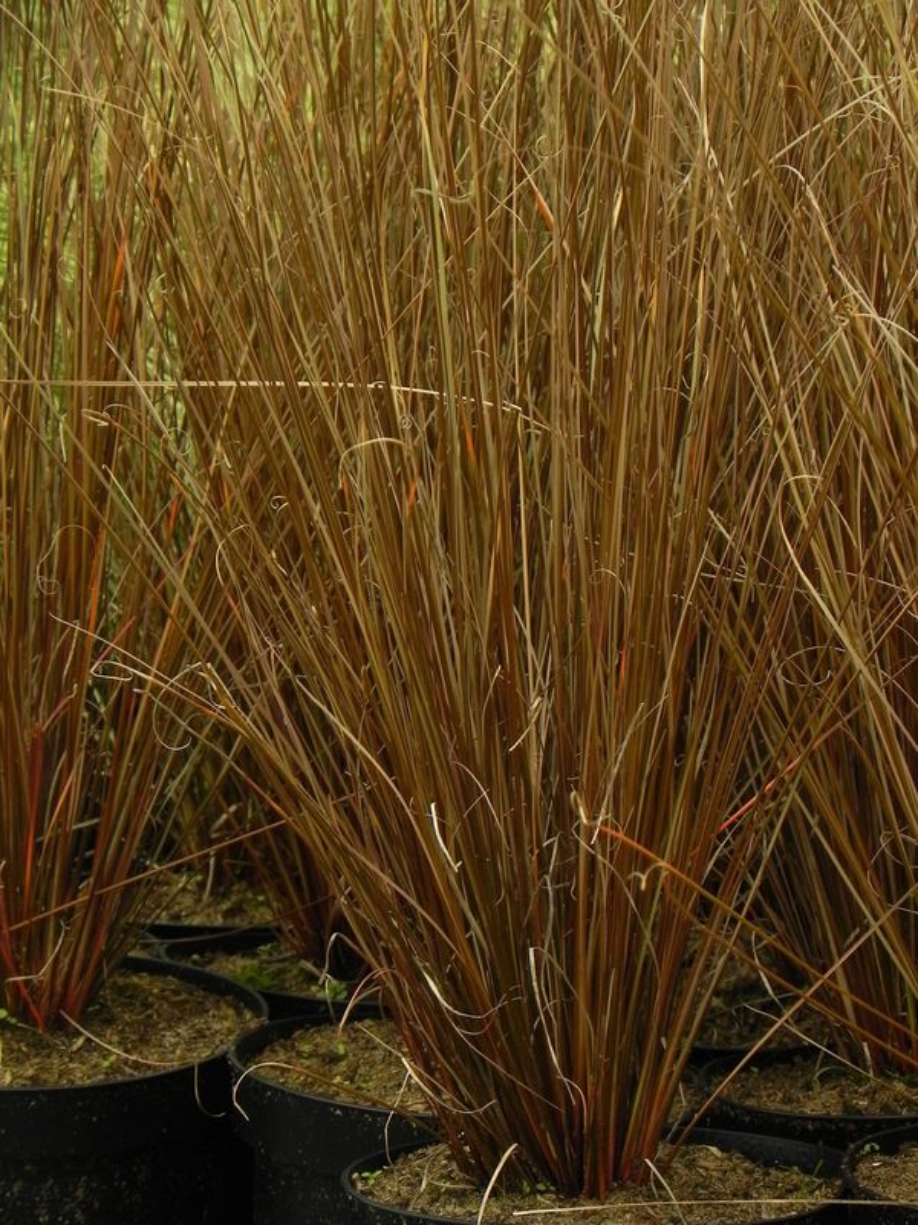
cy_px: 612
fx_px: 7496
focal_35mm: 212
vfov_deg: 9.3
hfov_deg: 7.0
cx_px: 459
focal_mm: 37.7
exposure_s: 1/250
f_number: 5
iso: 160
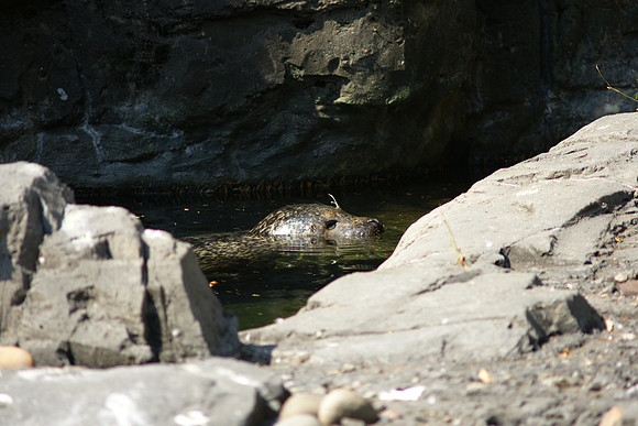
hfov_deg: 6.5
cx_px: 319
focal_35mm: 315
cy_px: 213
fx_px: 5584
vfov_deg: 4.4
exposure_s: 1/320
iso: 200
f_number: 4
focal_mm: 210
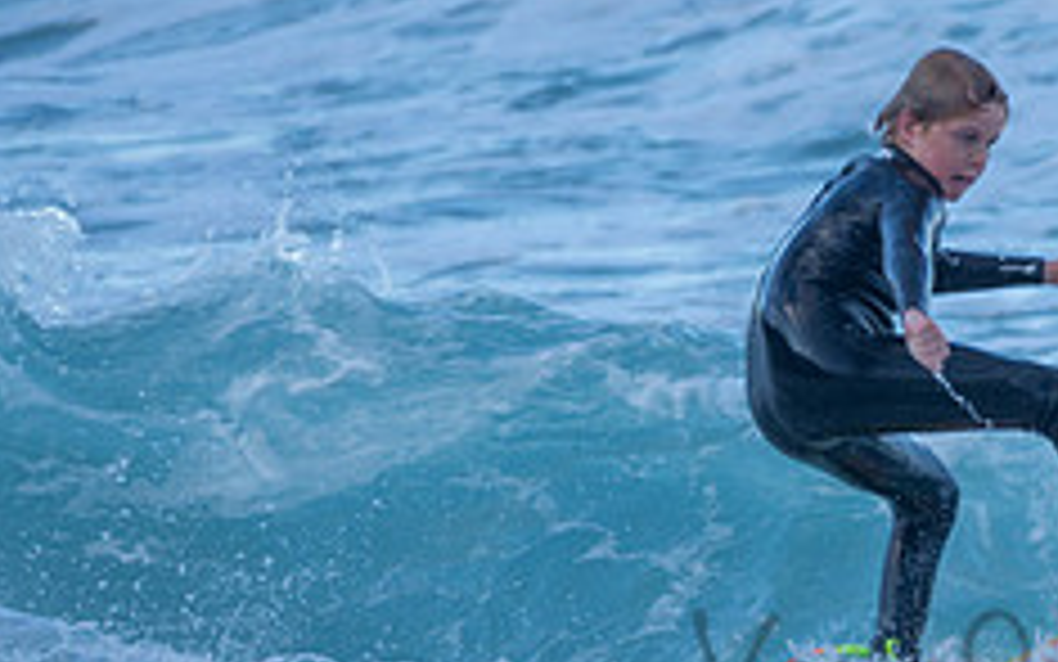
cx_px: 1157
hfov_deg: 1.1
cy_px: 642
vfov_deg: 0.7
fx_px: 54365
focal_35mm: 1885
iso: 160
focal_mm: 500
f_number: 5.6
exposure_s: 1/400
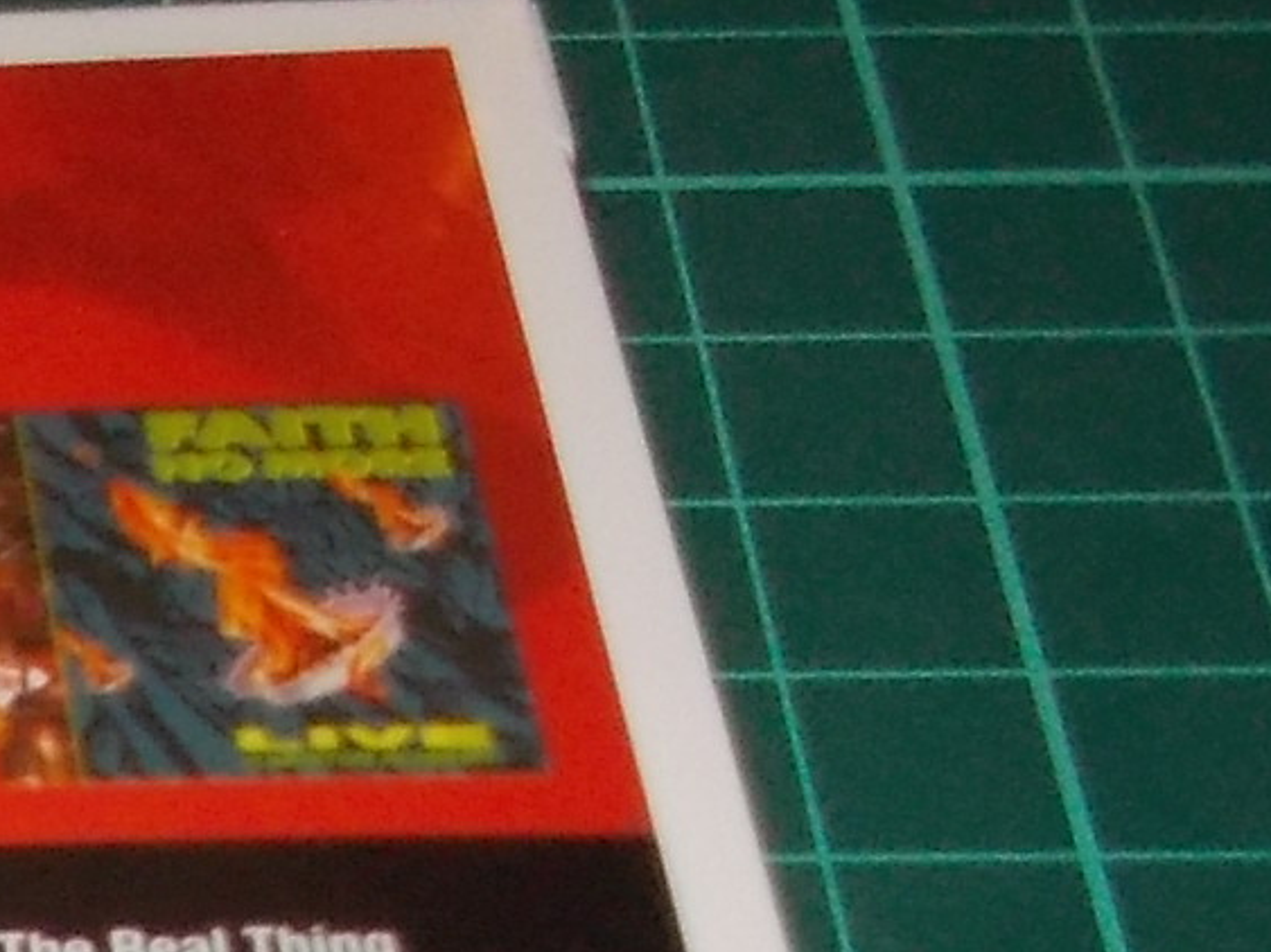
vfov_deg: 11.6
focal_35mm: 117
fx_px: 4295
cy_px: 1760
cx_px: -966
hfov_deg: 14.8
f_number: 3.3
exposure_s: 1/30
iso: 200
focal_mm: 4.1
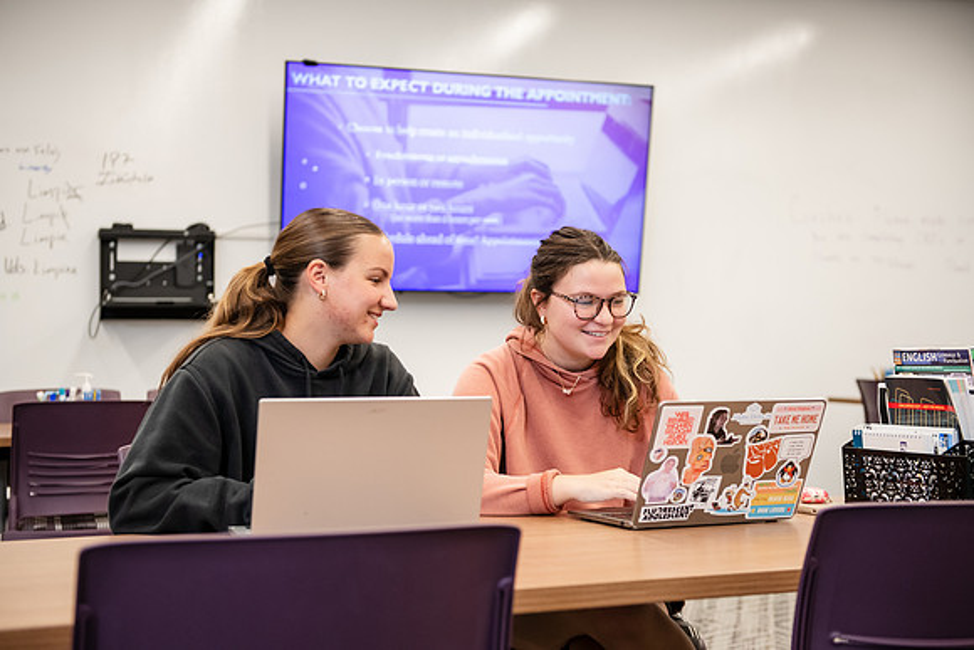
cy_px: 325
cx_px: 487
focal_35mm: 52
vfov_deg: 26.0
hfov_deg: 38.2
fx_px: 1407
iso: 1250
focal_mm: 52
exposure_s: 1/200
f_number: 3.2
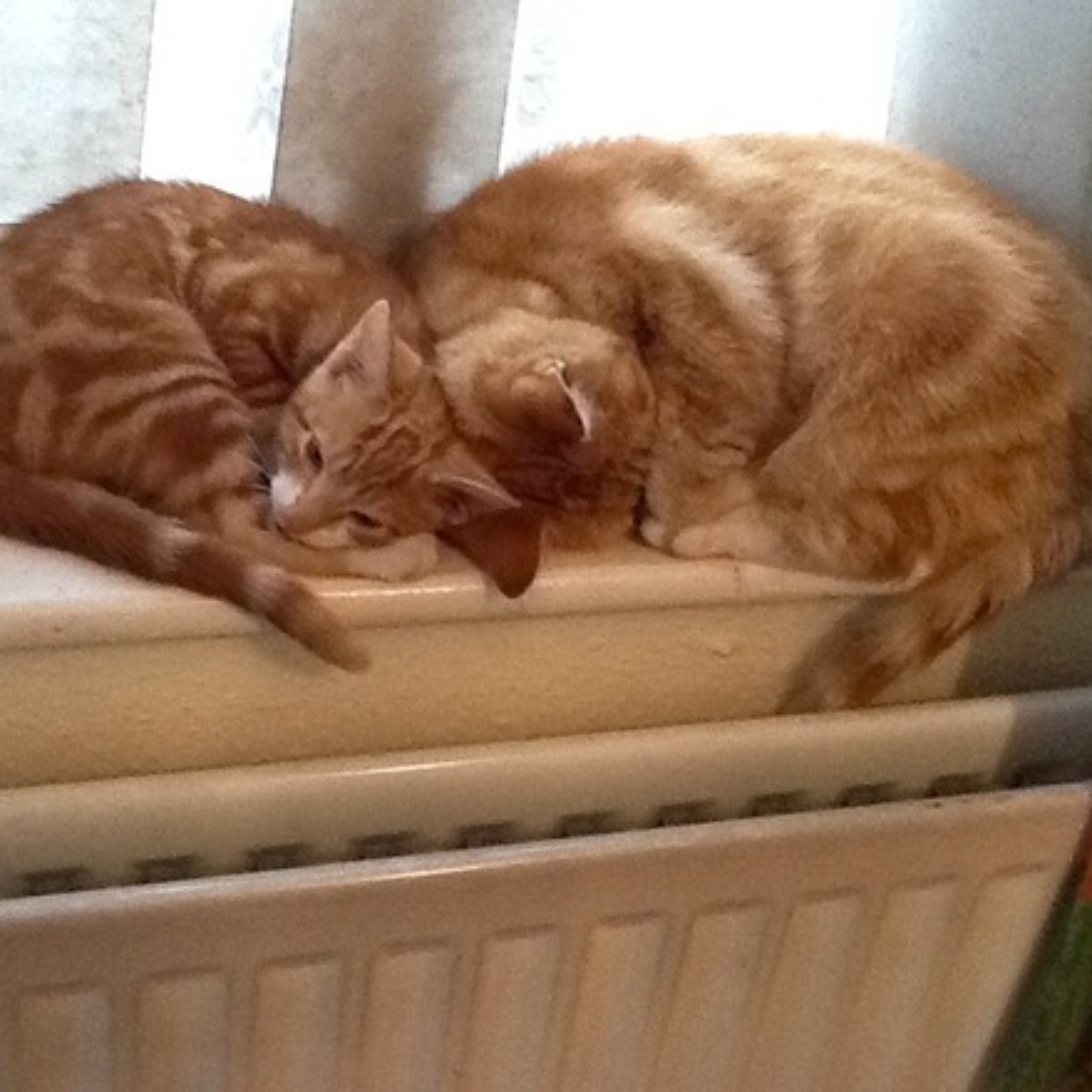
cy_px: 539
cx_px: 459
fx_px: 1892
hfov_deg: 32.1
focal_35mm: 53
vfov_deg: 32.2
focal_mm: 2.03
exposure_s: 1/24
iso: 320
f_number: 2.4
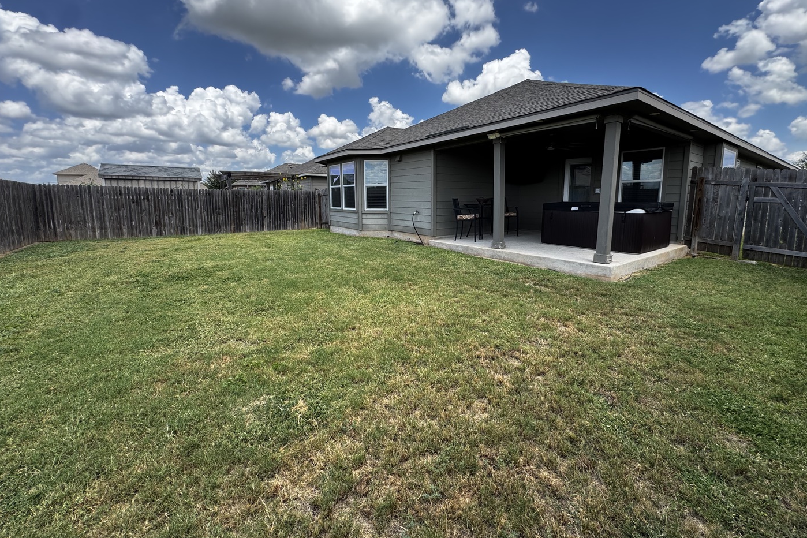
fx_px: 336
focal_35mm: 15
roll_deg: -0.5
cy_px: 240
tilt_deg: -7.2
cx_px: 413
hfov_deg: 100.4
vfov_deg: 77.1
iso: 50
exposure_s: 1/610
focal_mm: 2.22
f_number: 2.2
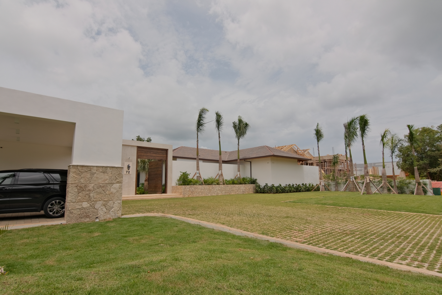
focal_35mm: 17
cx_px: 221
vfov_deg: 70.4
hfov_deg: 93.3
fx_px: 209
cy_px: 148
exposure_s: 1/500
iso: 160
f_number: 8
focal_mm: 11
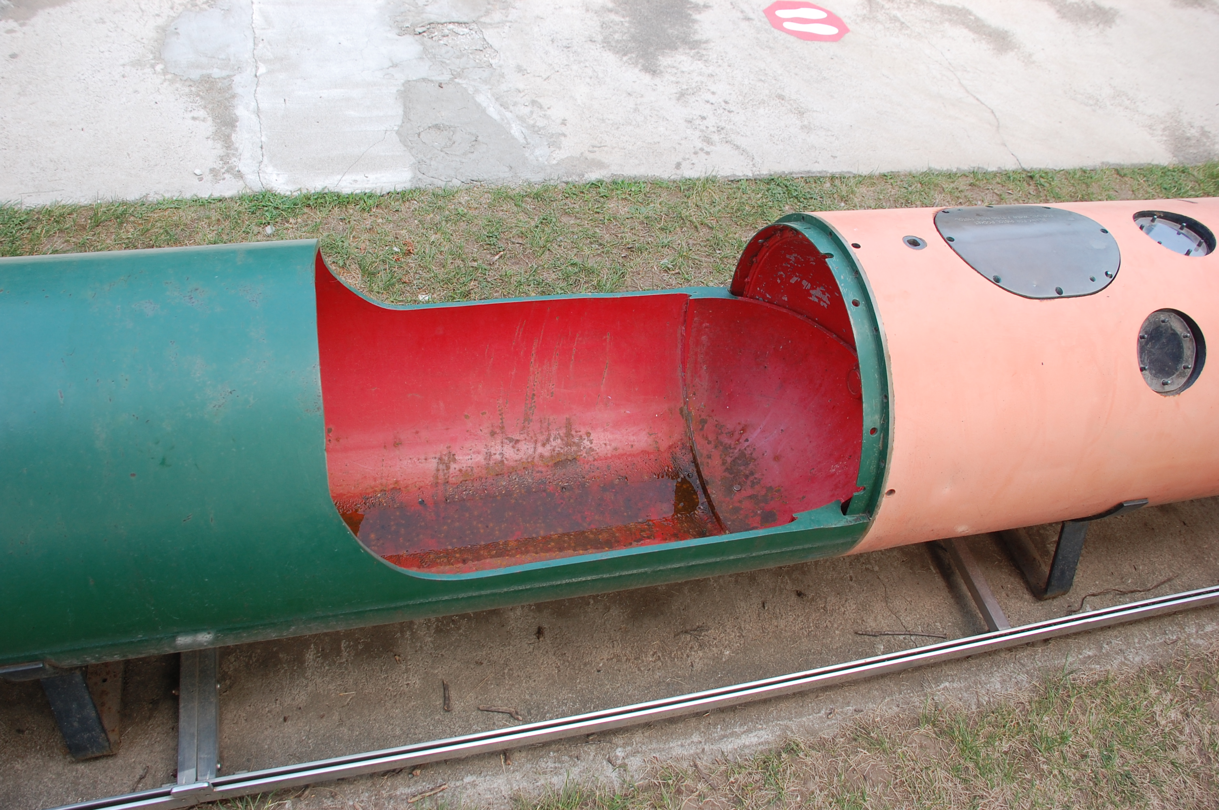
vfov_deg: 43.5
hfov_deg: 62.0
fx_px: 1015
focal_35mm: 30
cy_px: 405
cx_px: 610
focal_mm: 20
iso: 200
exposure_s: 1/100
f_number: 5
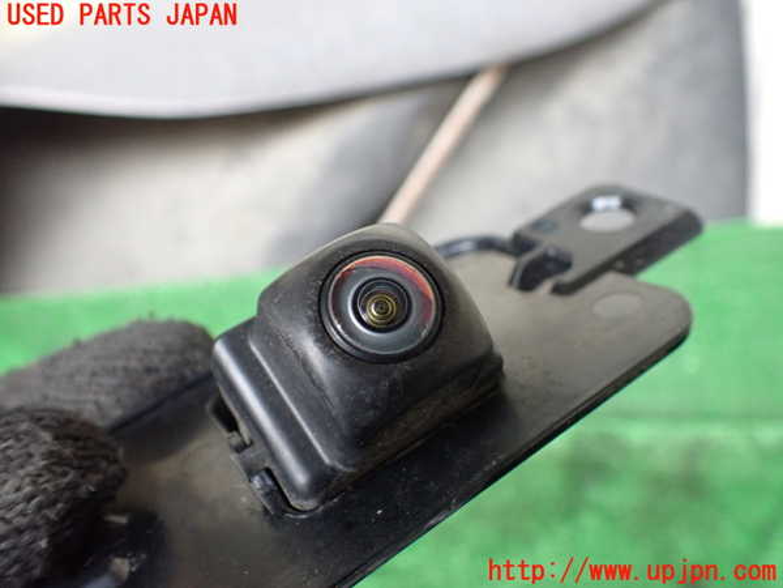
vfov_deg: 46.8
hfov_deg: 60.0
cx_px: 392
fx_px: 679
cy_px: 294
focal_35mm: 30
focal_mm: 5.4
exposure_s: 1/100
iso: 800
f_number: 2.3
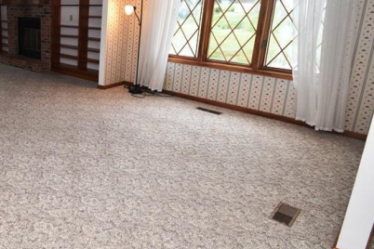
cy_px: 82
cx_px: 38
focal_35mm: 28
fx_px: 291
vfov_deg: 45.7
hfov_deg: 56.6
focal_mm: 10
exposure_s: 1/125
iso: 500
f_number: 5.6
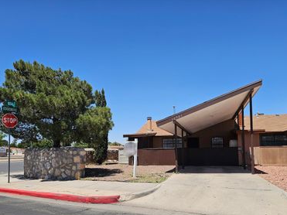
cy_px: 140
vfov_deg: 44.9
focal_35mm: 31
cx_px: 143
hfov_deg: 58.4
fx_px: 257
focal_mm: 6.3
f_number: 1.7
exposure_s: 1/1000
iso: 10
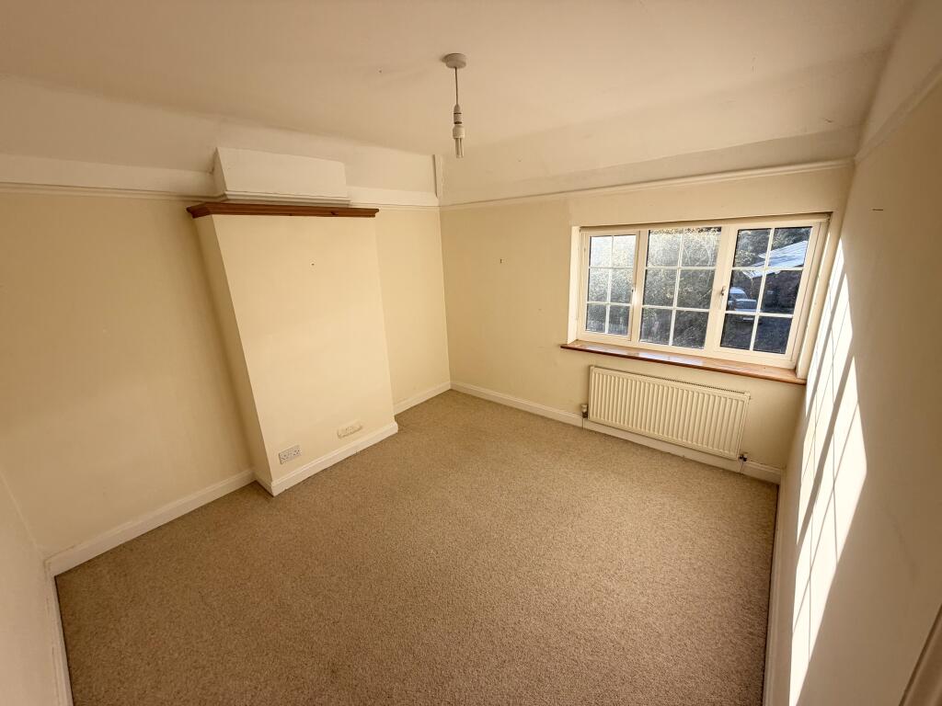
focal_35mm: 14
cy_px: 353
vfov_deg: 85.7
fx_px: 381
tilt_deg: -16.5
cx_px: 471
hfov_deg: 102.1
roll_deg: +2.7
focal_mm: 2.22
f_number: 2.2
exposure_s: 1/274
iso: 50
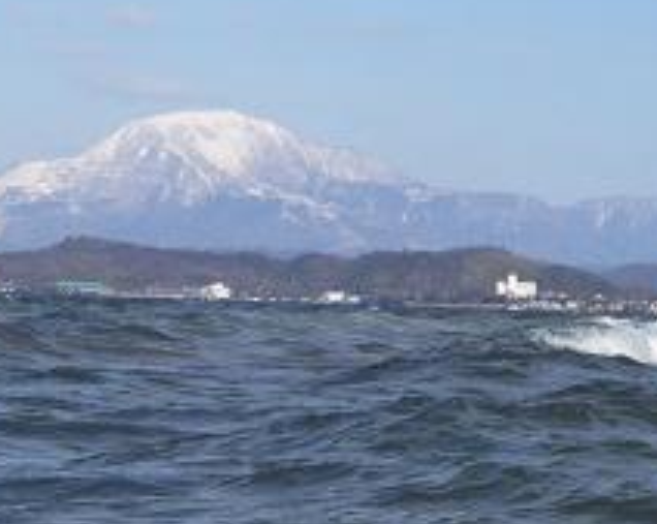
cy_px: 257
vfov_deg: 8.5
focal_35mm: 182
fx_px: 3534
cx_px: 294
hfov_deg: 10.6
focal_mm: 18.9
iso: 400
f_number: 8
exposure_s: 1/1000
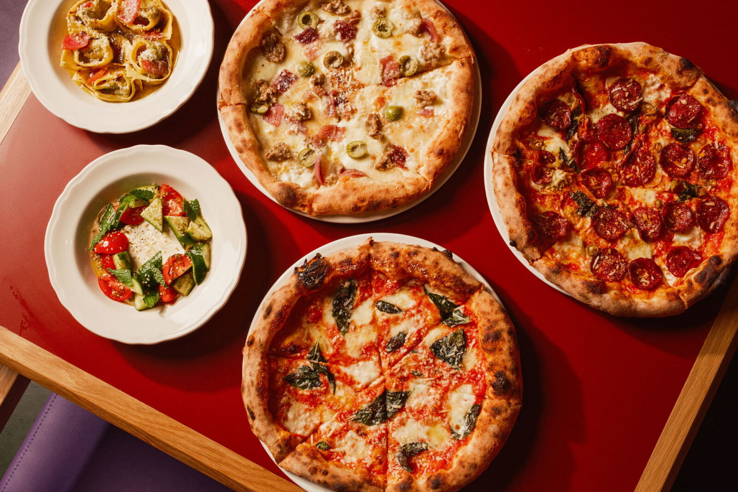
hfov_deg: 39.6
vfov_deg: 27.0
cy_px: 246
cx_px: 369
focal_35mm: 50
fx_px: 1025
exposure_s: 1/250
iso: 200
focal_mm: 33
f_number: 8
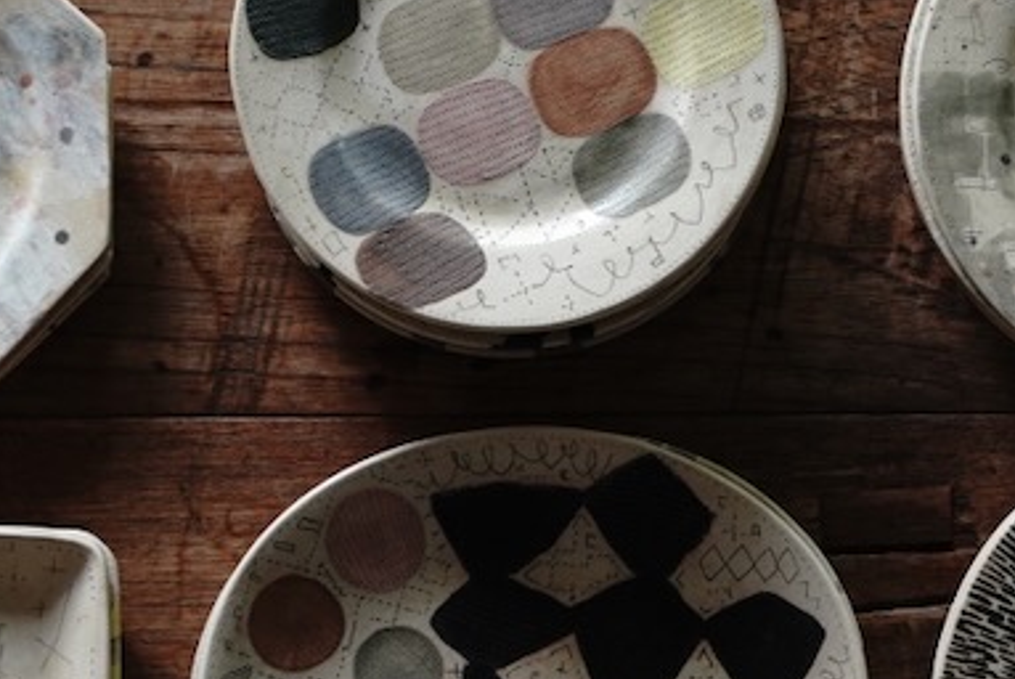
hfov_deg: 10.4
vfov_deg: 7.0
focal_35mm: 197
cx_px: 975
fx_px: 5558
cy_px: 398
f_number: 6.3
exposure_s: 1/40
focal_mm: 59
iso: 400
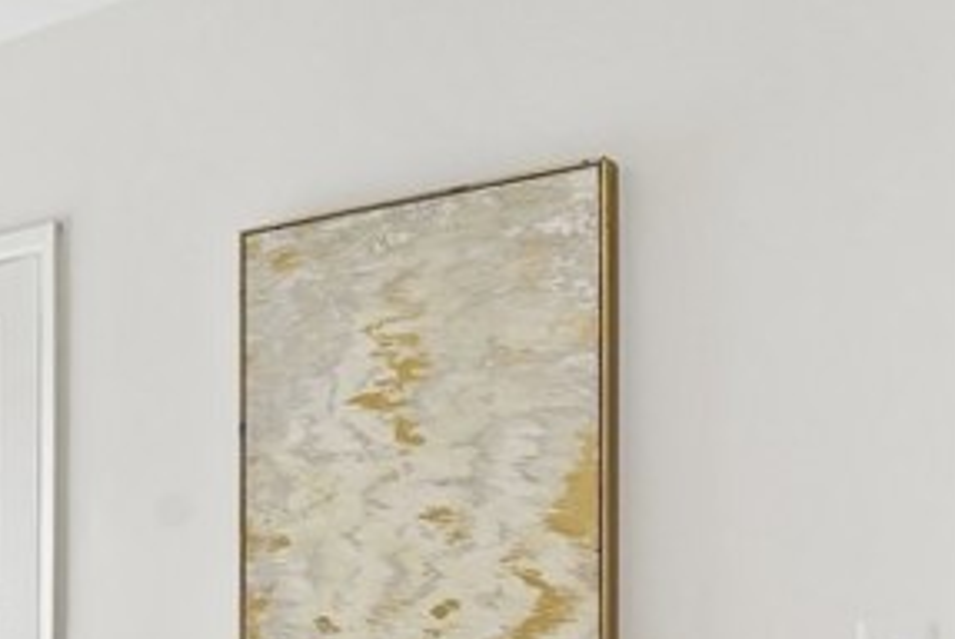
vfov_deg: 22.5
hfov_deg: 30.3
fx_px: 1514
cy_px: 702
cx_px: -166
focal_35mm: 57
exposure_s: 1/200
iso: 400
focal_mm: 16
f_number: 8
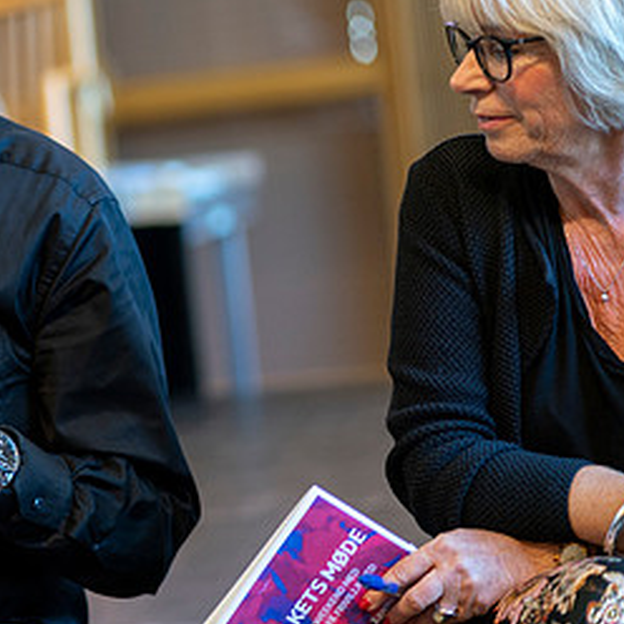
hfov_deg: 10.2
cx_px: -40
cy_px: 198
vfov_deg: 10.3
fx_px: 3447
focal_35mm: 169
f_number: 1.8
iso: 1000
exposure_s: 1/250
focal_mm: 85
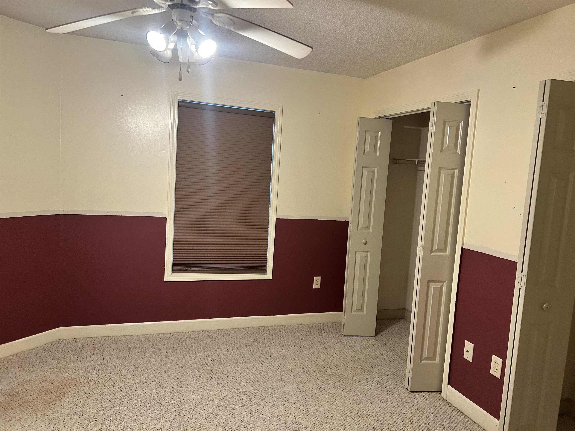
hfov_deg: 67.3
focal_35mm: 26
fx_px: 432
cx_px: 288
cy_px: 216
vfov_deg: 53.1
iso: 320
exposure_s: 1/60
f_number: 1.5
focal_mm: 5.7
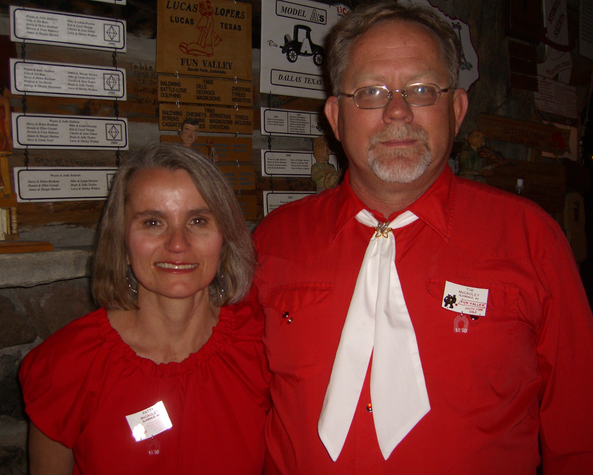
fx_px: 702
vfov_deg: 37.3
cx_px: 282
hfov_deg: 45.8
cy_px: 240
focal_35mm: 40
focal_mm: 7.9
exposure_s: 1/60
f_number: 2.8
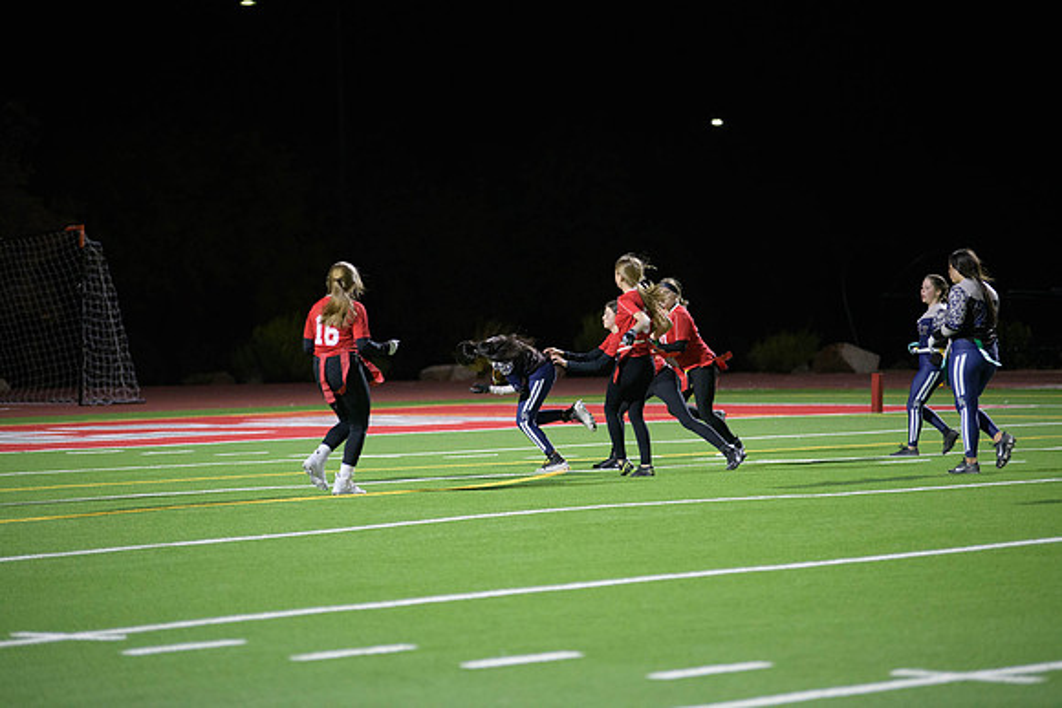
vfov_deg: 8.3
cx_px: 531
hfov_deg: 12.4
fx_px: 4868
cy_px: 354
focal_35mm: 165
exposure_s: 1/640
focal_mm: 165
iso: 4500
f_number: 2.8
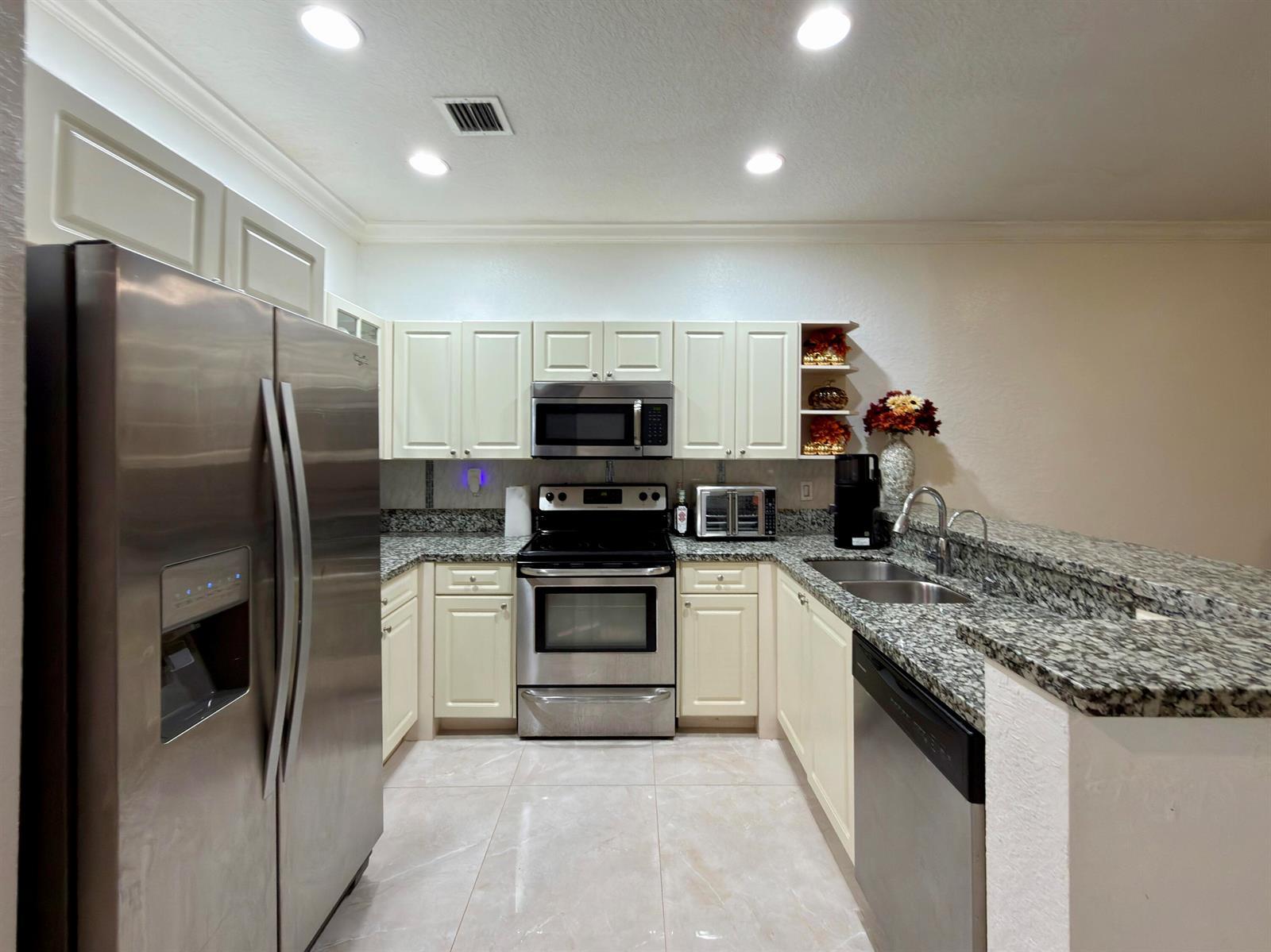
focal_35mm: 14
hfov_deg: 102.1
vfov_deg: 85.6
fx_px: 514
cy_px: 476
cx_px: 636
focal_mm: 2.22
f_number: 2.2
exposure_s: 1/30
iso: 80
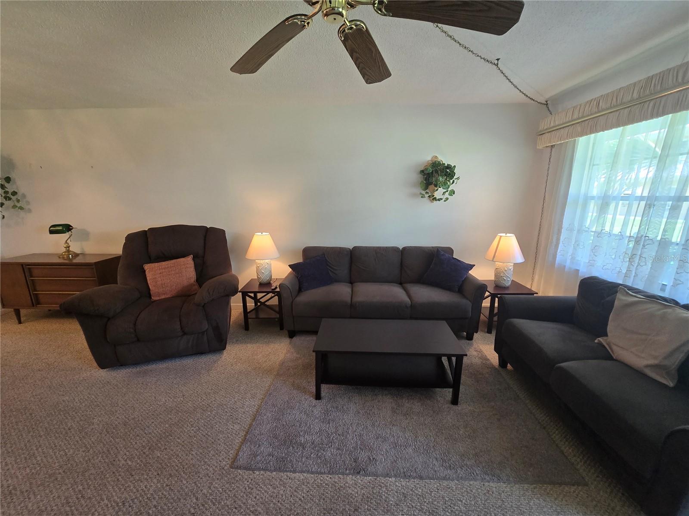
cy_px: 258
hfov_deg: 106.2
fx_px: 259
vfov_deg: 89.9
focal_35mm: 13
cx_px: 344
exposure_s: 1/60
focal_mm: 2.2
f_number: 2.2
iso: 200
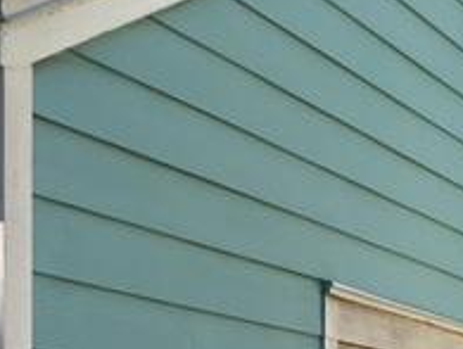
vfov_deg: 14.4
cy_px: 544
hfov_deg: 20.5
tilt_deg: -1.7
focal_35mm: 95
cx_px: 340
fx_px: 1273
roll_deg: -1.1
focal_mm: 4.15
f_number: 2.2
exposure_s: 1/712
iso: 25
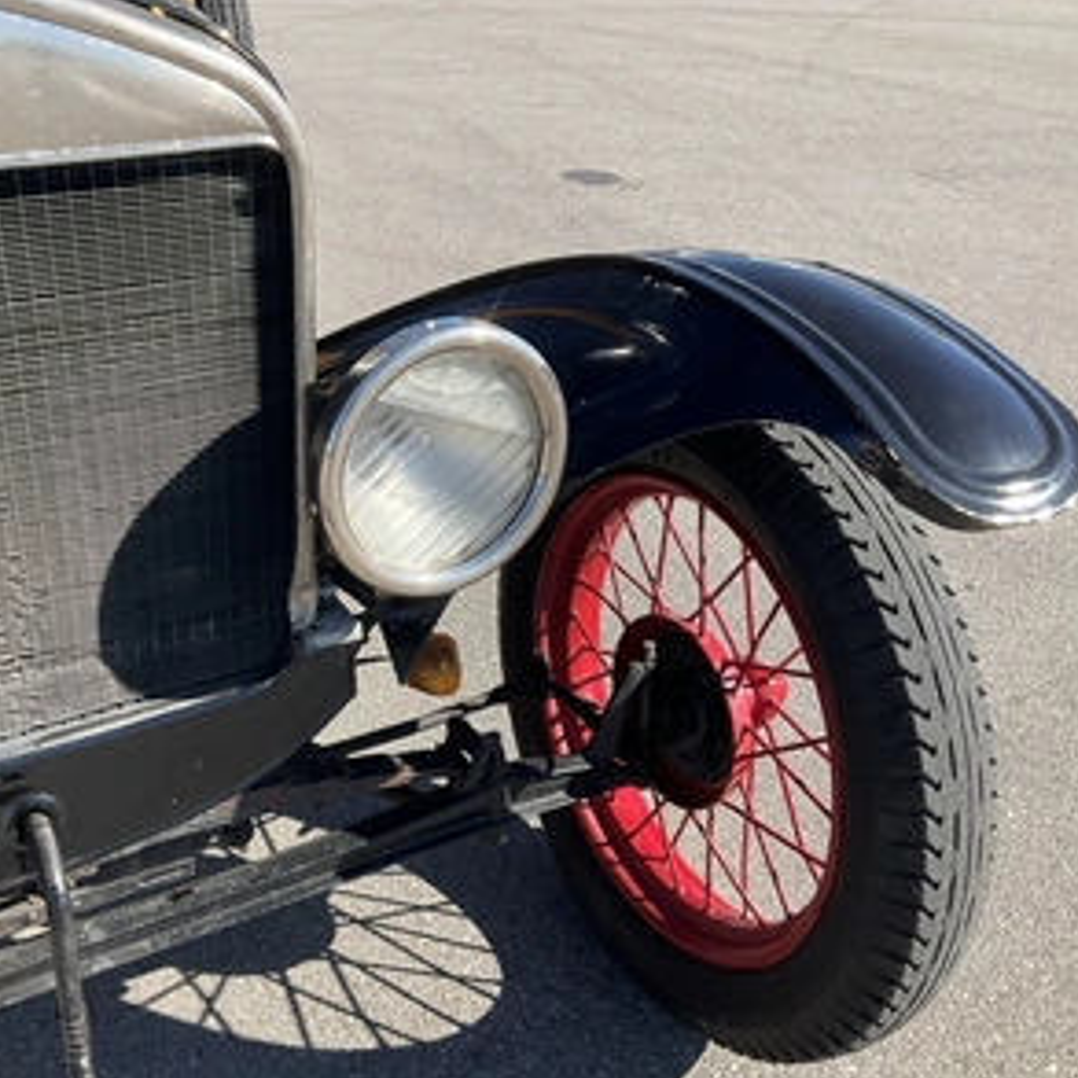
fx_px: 1233
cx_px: 438
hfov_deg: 47.0
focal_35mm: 35
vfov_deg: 47.2
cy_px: 545
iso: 25
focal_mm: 3
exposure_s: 1/816
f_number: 1.8
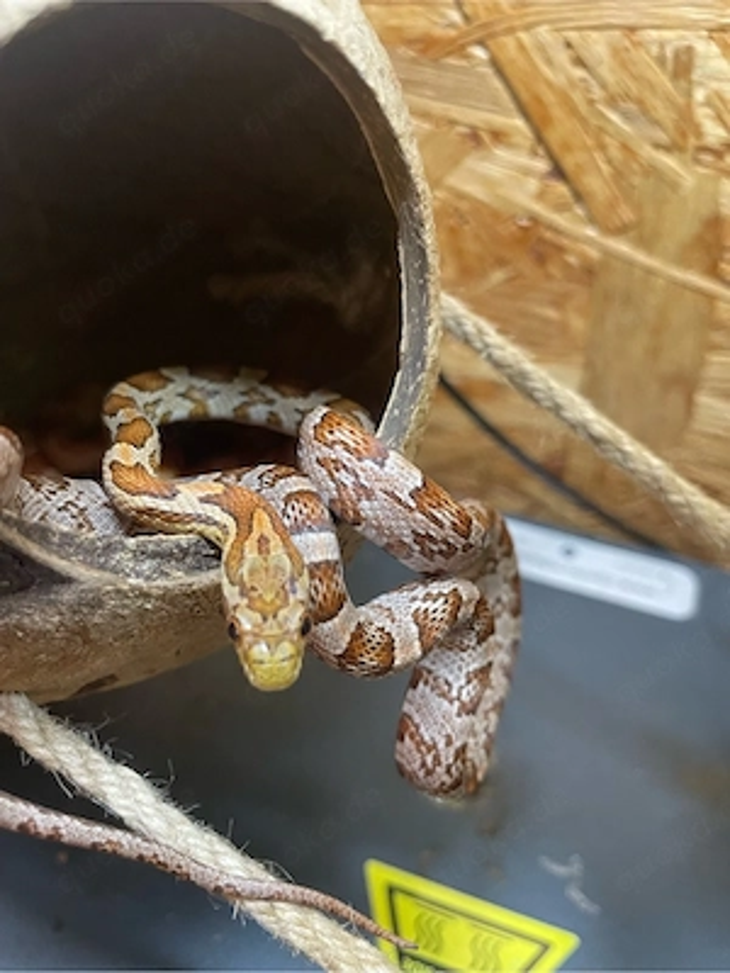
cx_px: 365
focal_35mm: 26
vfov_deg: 67.3
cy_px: 486
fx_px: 731
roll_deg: +2.7
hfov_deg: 53.1
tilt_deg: -44.6
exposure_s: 1/50
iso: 320
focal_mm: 4.2
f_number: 1.6
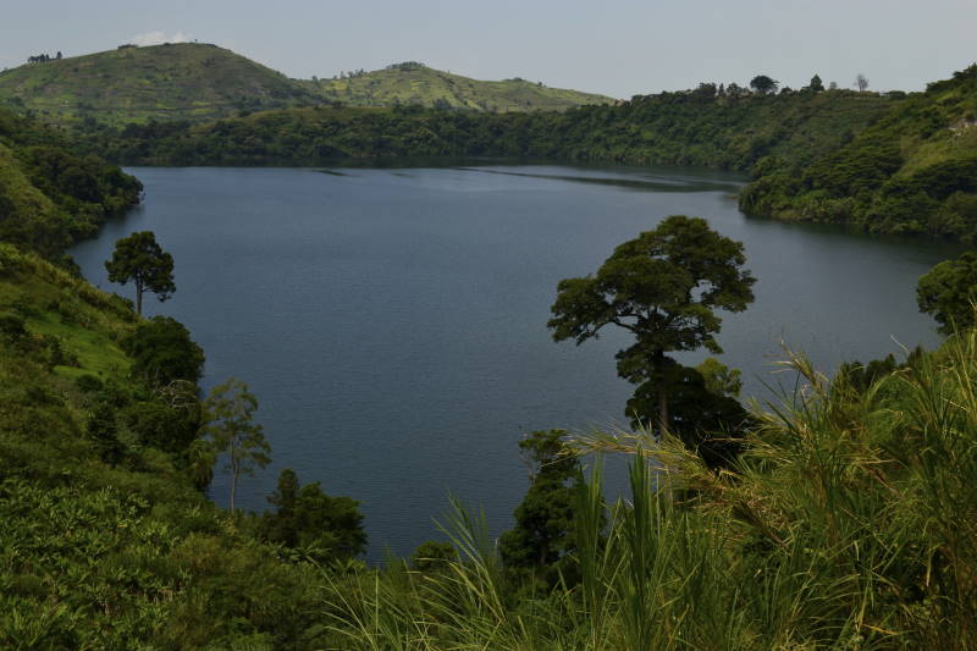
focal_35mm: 48
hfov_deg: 41.1
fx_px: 1302
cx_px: 488
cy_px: 326
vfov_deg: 28.1
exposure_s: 1/250
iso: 100
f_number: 9
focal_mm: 32
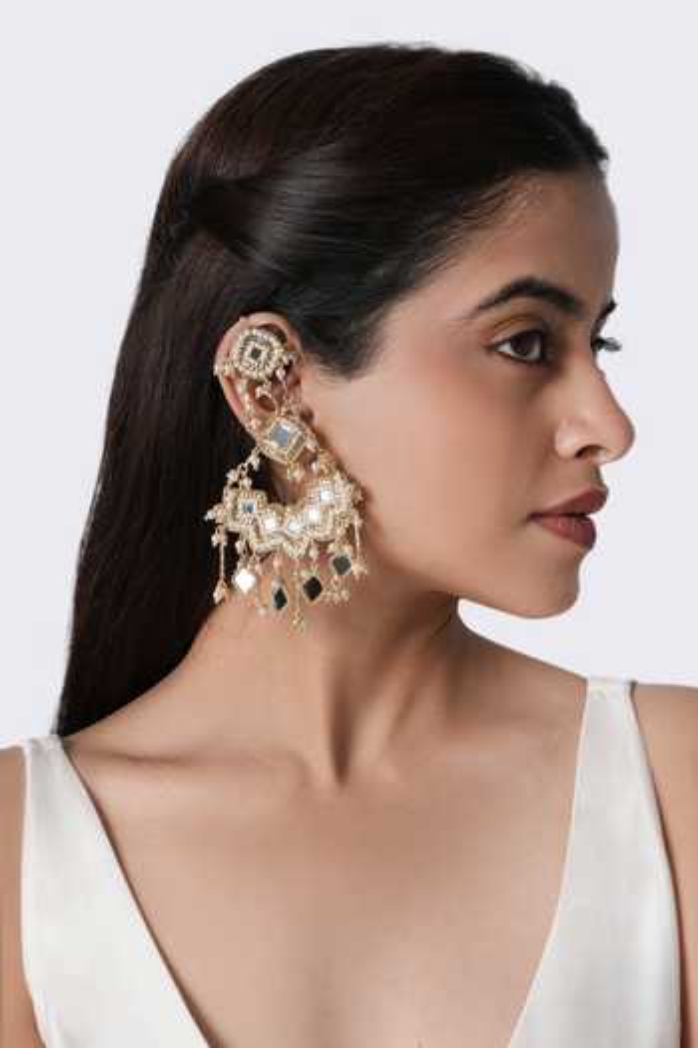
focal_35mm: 35
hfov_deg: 37.9
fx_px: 1018
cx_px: 349
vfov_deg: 54.4
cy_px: 524
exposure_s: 1/125
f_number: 9.5
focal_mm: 35
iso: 100
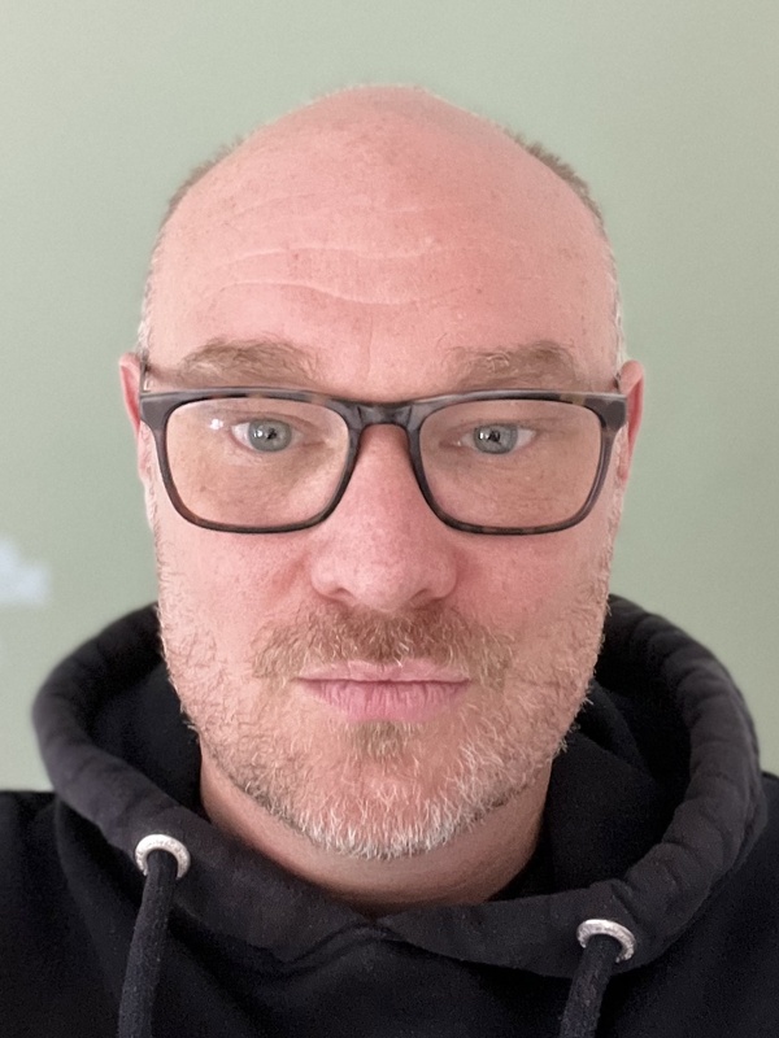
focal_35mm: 30
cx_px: 390
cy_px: 519
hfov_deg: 46.8
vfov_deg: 60.0
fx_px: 900
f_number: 2.2
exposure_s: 1/30
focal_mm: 2.71
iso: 500
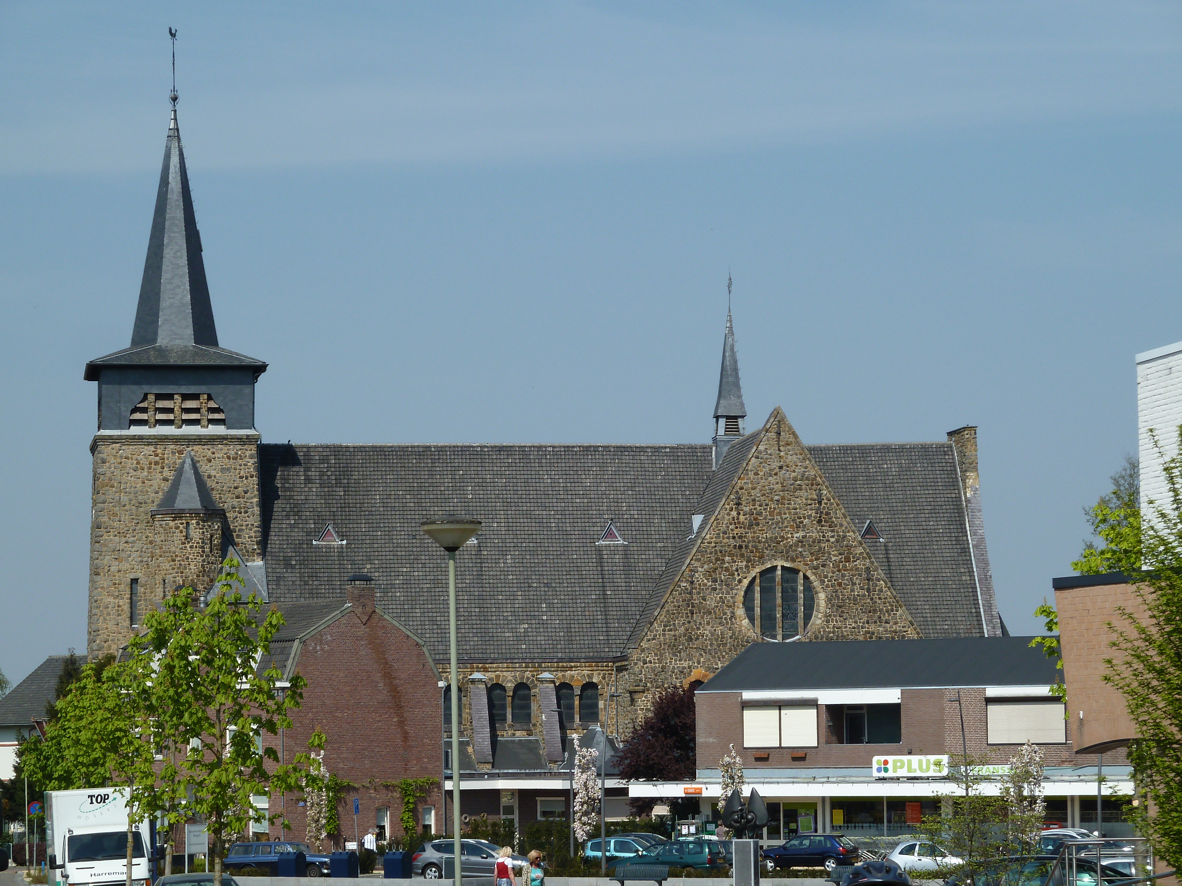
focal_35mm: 119
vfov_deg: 12.5
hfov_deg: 16.6
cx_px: 591
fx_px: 4063
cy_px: 443
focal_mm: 19.5
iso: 80
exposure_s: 1/500
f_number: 5.6
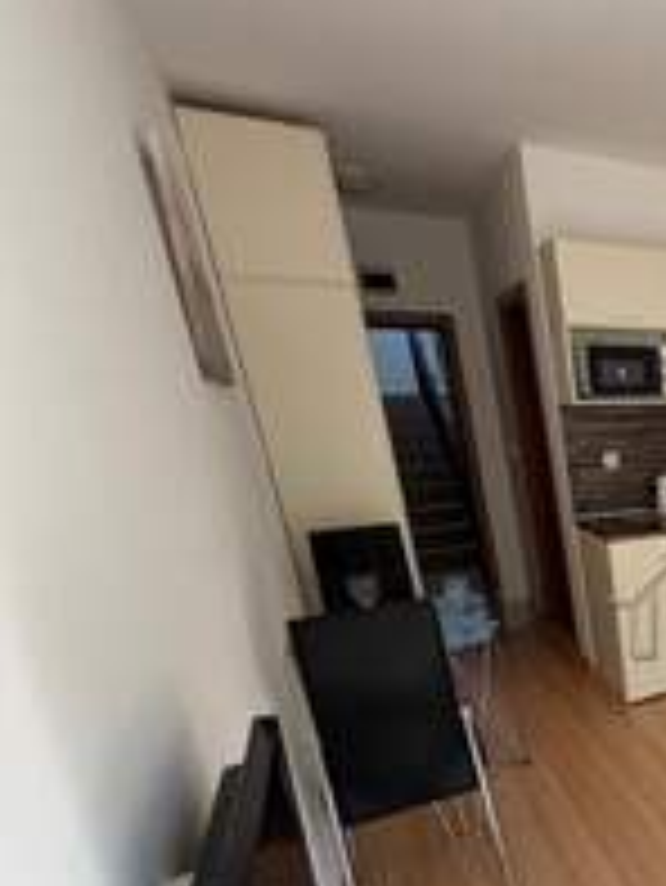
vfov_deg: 63.1
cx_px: 850
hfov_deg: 35.9
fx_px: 692
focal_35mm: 27
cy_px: 614
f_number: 2.2
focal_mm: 2.22
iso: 50
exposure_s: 1/121
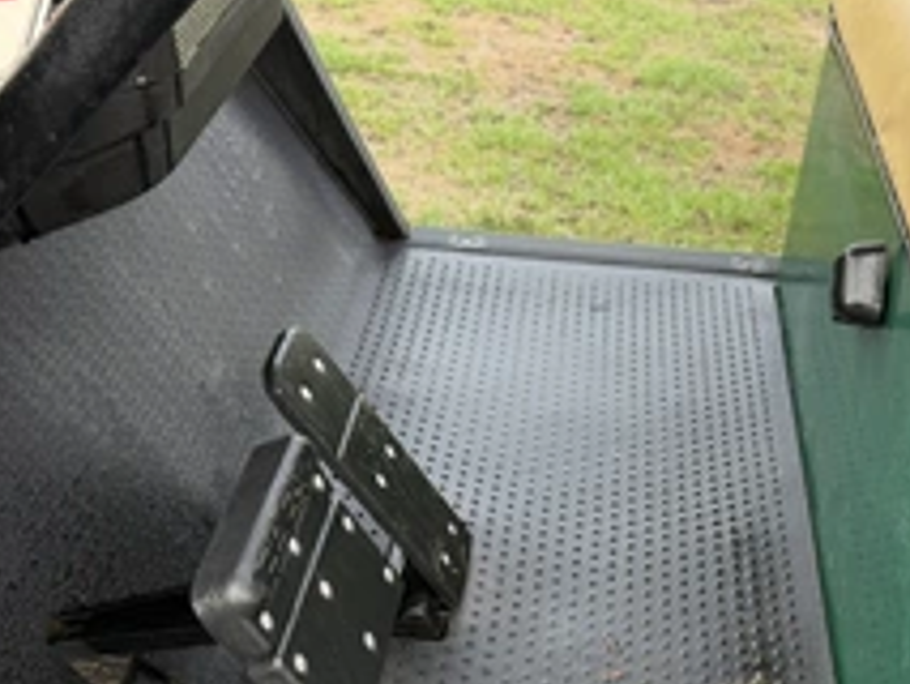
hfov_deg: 40.8
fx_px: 1184
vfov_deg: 30.8
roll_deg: -8.2
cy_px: 611
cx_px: 684
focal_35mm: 45
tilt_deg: -40.2
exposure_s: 1/167
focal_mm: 6.76
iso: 64
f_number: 1.78
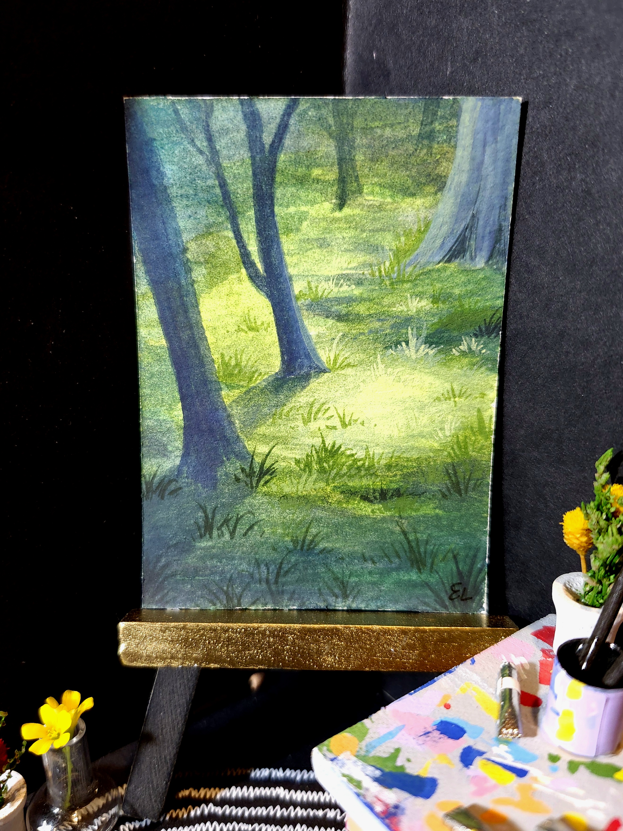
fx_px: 552
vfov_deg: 73.9
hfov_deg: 58.9
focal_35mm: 23
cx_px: 312
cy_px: 416
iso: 500
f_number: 1.8
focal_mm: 5.54
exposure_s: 1/120
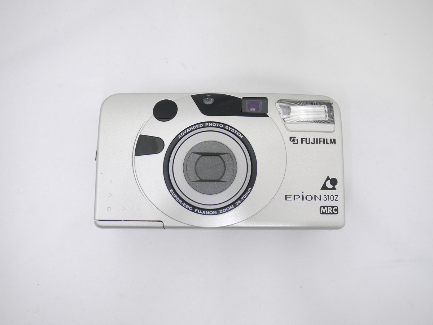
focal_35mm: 32
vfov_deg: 44.2
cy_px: 162
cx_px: 216
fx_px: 400
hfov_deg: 56.8
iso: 200
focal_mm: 16
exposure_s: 1/30
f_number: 3.7
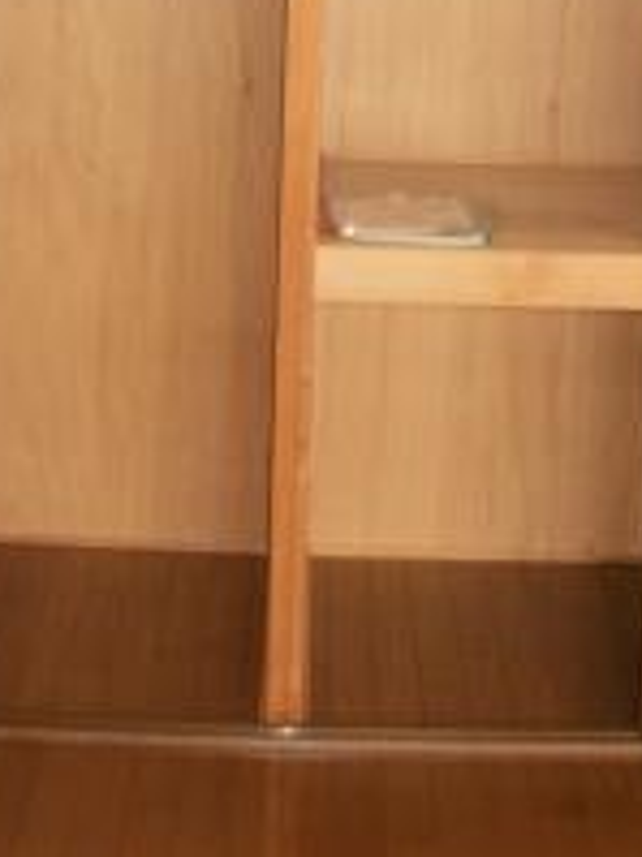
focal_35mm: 81
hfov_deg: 18.2
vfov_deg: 23.7
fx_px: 2005
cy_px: 146
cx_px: 319
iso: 250
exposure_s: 1/30
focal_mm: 6.3
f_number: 3.5
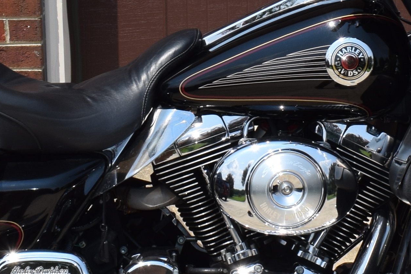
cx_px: 254
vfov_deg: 10.7
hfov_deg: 16.0
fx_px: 1461
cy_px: 34
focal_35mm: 128
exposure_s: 1/200
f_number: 13
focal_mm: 18
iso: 100
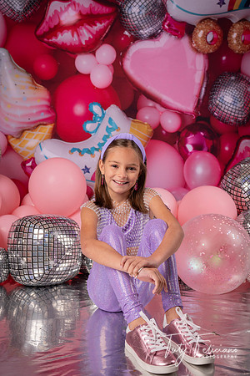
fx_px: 437
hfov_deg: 31.9
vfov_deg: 46.4
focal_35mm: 42
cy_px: 188
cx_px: 125
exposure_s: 1/125
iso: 160
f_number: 5
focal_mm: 42
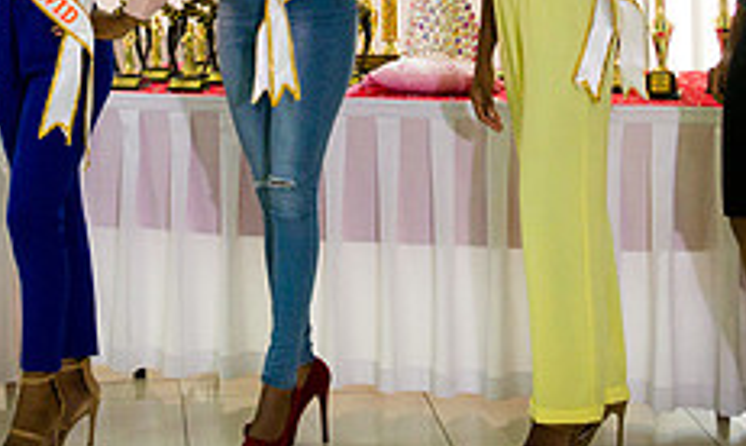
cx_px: 266
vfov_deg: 9.6
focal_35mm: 127
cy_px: -287
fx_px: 2551
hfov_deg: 16.6
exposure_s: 1/100
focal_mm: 35
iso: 2500
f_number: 6.3
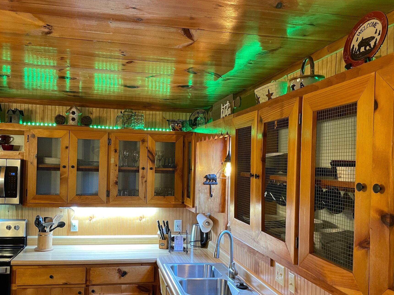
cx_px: 169
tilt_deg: +0.3
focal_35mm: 31
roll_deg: -1.6
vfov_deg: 45.3
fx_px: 353
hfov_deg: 58.1
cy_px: 166
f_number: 1.6
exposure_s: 1/60
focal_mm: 4.2
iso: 320
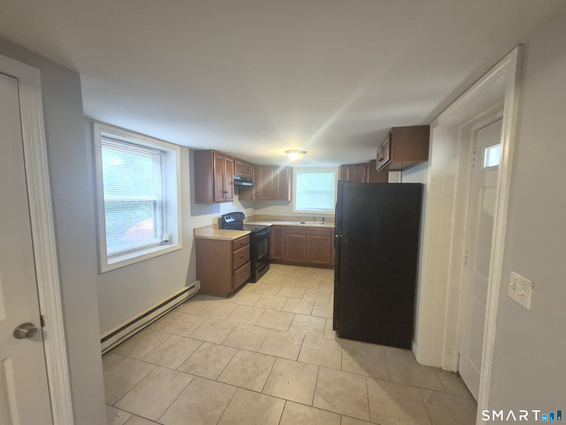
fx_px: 213
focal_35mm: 13
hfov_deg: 106.2
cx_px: 283
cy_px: 212
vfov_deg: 89.9
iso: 1600
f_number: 2.2
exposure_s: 1/24
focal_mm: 1.74
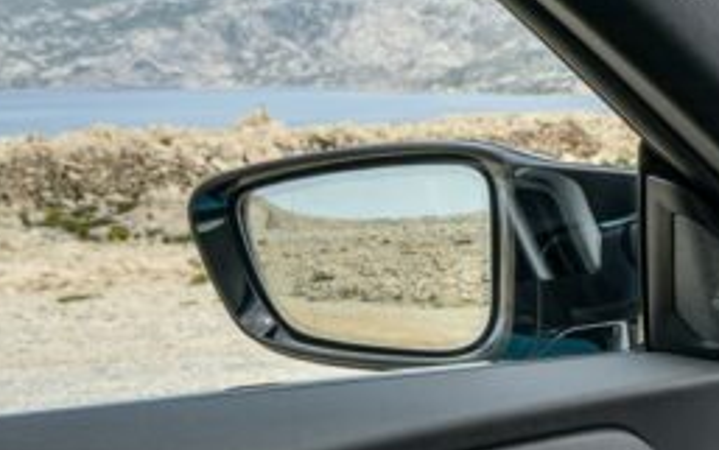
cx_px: 1500
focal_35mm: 100
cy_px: 699
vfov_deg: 12.4
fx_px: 1961
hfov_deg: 15.7
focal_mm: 21
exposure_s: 1/80
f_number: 11
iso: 160
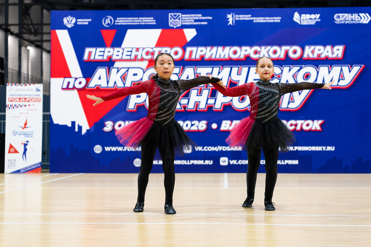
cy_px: 124
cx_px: 186
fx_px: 721
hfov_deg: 28.8
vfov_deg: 19.5
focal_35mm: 70
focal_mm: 70
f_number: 2.8
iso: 2000
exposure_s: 1/500
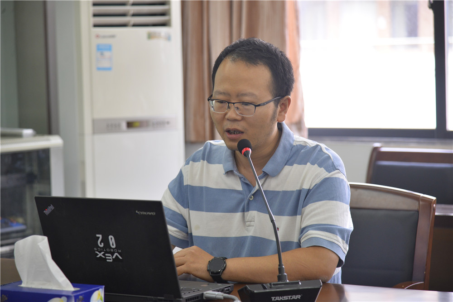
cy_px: 151
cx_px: 226
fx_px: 1384
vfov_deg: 12.5
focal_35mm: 110
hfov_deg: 18.6
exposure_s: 1/100
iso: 1000
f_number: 5
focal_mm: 110
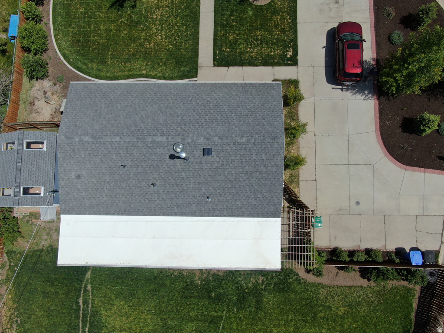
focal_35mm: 24
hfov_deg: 71.6
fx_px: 308
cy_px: 166
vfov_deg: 56.8
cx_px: 222
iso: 100
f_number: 2.8
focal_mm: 4.39
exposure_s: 1/800
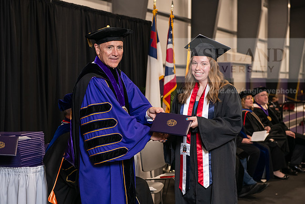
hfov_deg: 28.8
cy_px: 102
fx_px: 593
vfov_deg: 19.5
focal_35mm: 70
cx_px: 152
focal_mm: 70
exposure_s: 1/125
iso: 1600
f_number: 5
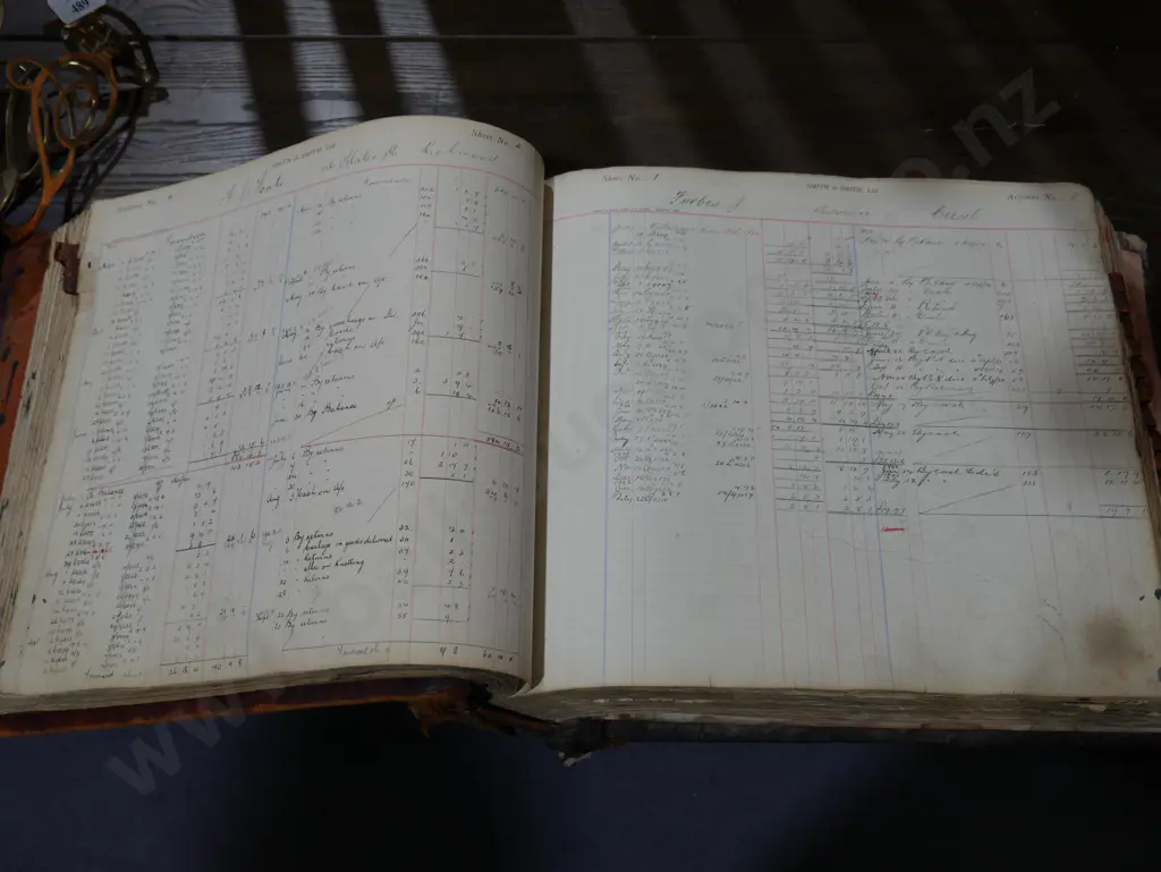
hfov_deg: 46.8
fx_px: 1342
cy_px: 436
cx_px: 580
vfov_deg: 36.0
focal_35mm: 40
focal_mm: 20
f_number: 5
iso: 200
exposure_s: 1/125
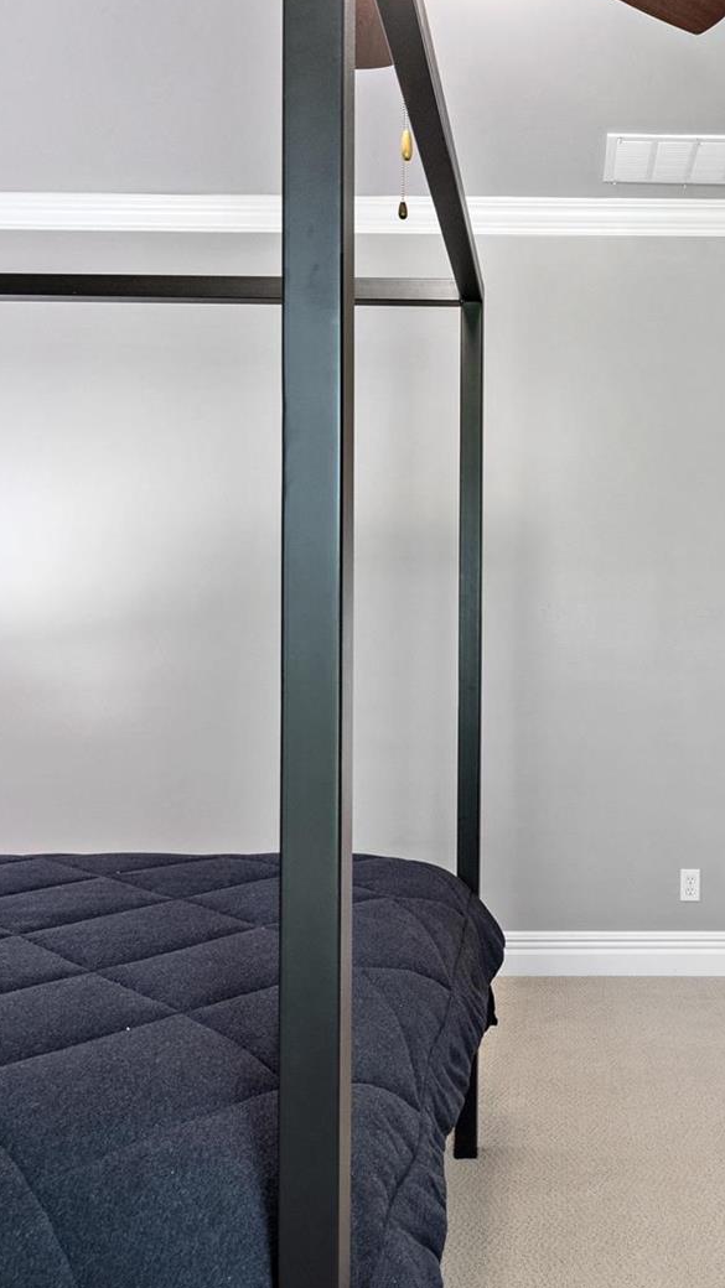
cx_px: 587
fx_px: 991
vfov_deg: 66.1
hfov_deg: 38.6
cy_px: 646
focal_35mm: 29
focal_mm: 9
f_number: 5.6
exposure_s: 1/3
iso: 400
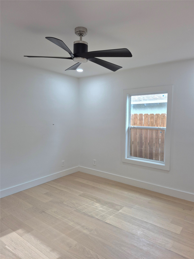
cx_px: 97
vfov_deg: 73.9
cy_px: 130
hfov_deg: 58.9
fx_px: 172
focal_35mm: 23
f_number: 1.8
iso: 80
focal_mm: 5.4
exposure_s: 1/120
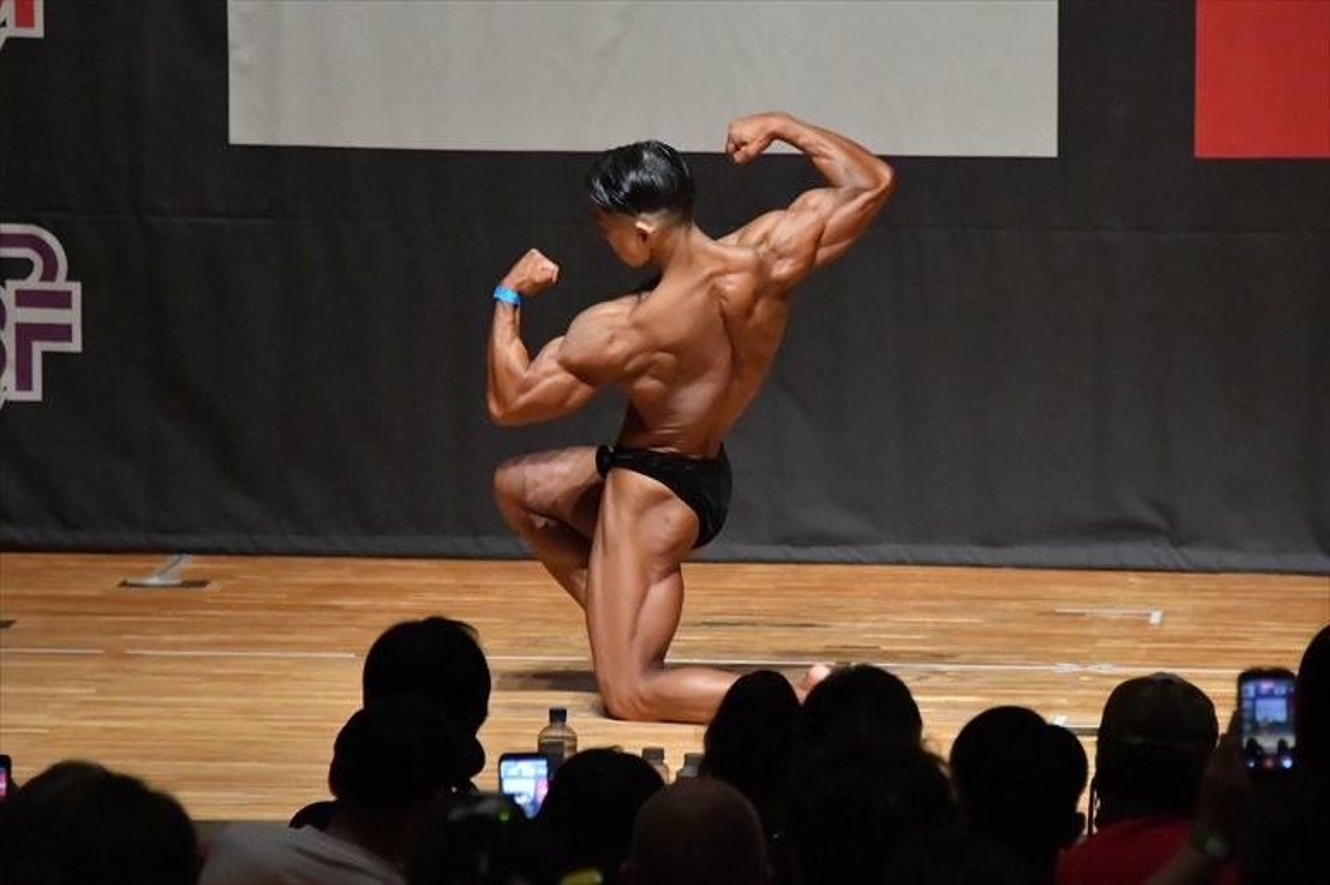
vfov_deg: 4.6
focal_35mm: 300
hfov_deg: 6.9
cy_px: 442
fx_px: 11078
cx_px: 665
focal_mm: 200
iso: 12800
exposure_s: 1/400
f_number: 5.6
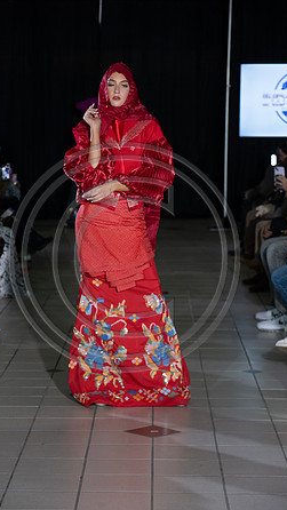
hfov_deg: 10.9
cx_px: 125
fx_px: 1501
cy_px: 256
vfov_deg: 19.3
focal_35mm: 111
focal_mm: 105
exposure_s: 1/160
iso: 1250
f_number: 5.6
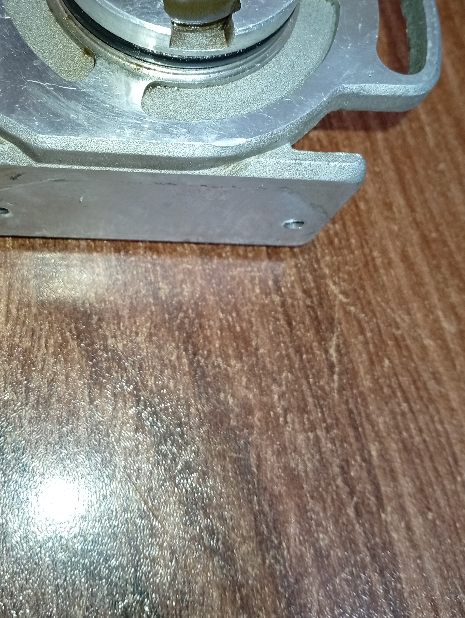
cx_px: 149
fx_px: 697
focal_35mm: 39
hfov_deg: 36.5
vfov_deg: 46.9
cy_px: 199
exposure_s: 1/33.3
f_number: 1.8
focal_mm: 3.98
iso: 347
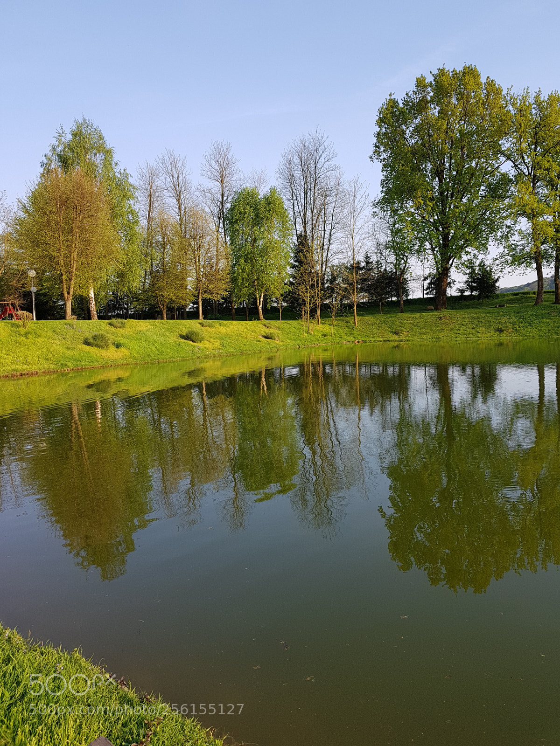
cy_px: 373
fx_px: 561
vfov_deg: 67.3
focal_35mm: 26
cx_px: 280
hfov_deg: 53.1
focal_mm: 4.2
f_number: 1.7
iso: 40
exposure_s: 1/788
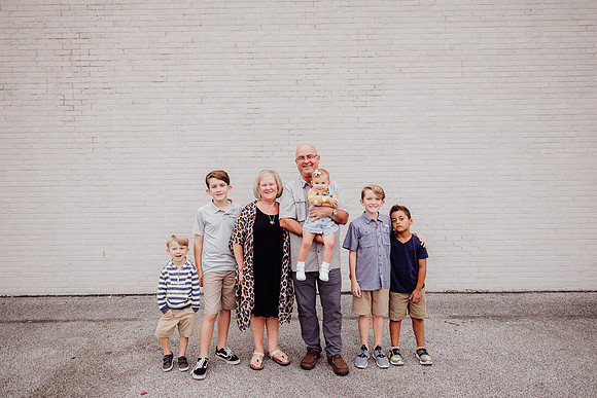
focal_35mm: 24
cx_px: 298
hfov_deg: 73.7
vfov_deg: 53.2
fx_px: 398
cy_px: 199
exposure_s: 1/200
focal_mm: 24
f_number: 2.5
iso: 200
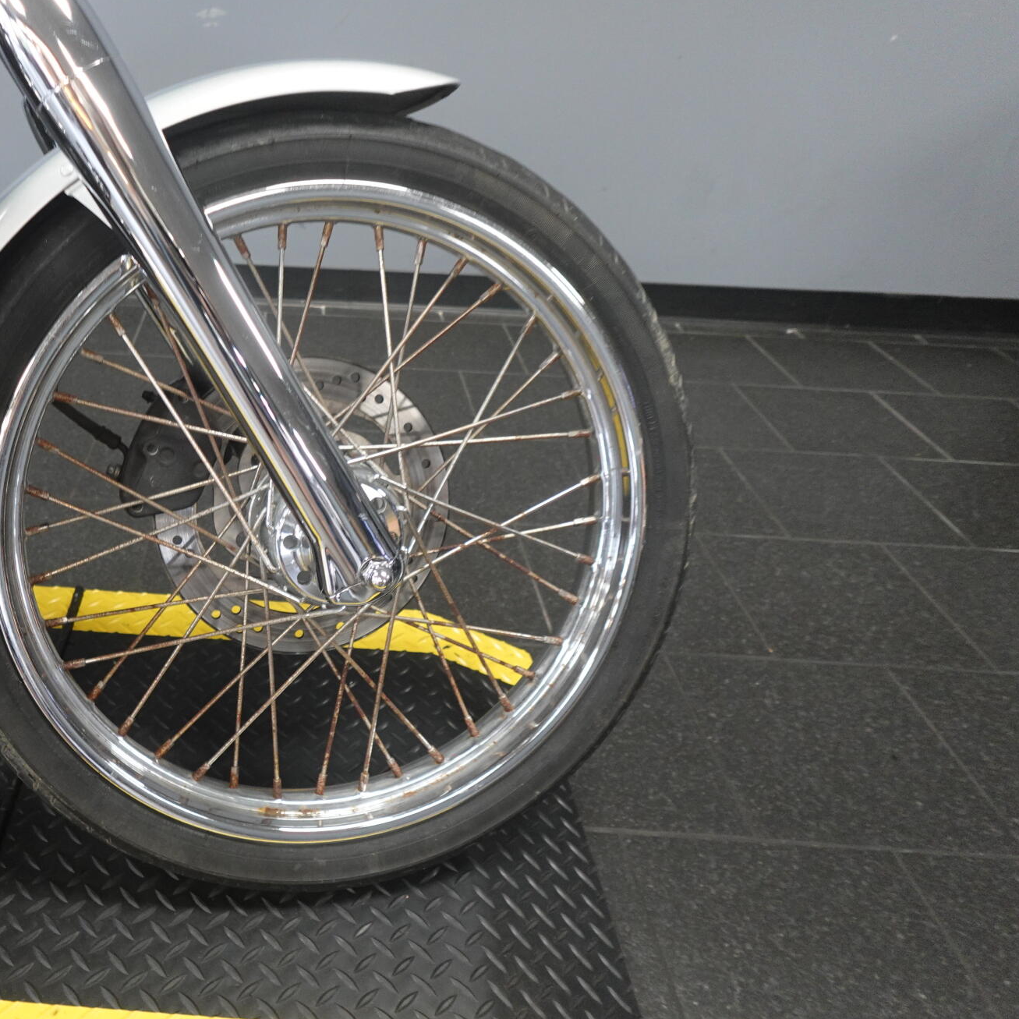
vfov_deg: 60.9
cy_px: 504
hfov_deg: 57.5
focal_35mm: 26
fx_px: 866
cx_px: 242
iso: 800
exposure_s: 1/80
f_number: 2
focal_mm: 7.6
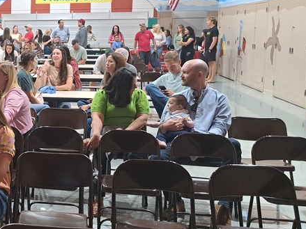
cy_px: 86
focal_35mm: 56
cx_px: -30
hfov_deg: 30.7
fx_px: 495
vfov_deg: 26.0
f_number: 1.8
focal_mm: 5.23
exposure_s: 1/60
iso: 250
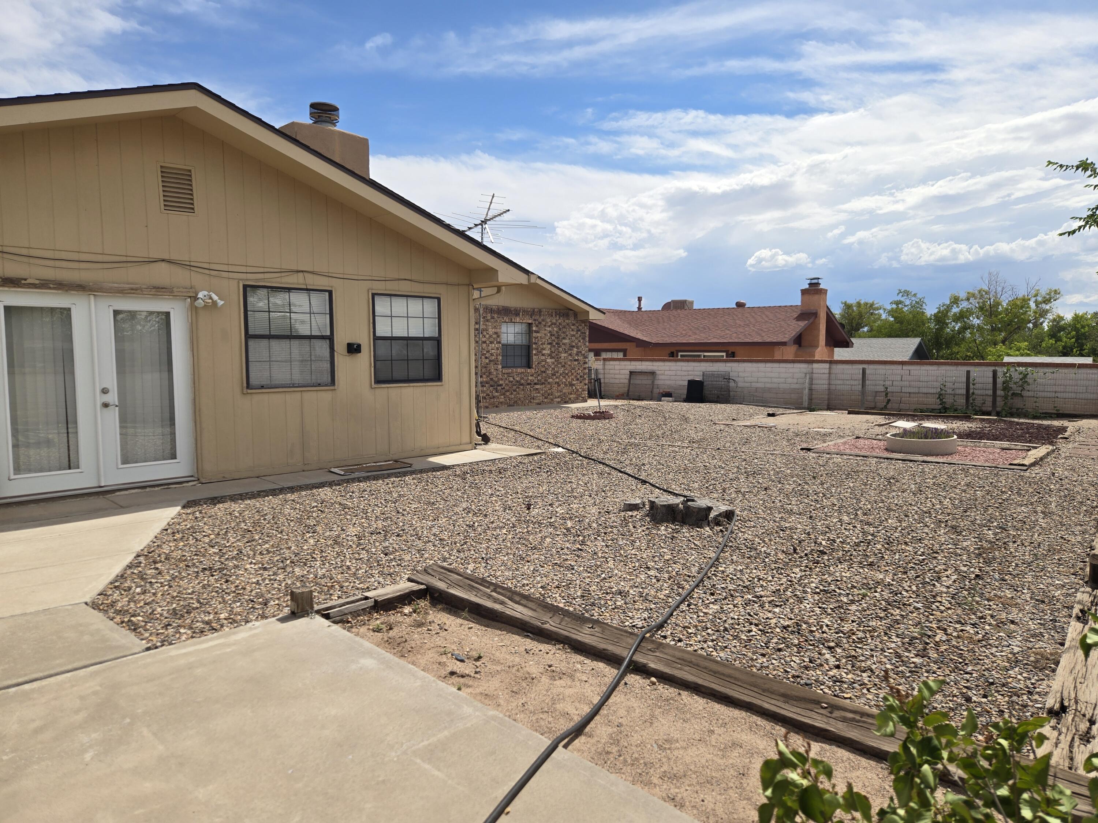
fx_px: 730
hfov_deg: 73.9
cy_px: 412
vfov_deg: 58.9
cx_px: 549
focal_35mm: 23
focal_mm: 5.4
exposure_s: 1/2259
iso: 25
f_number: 1.8
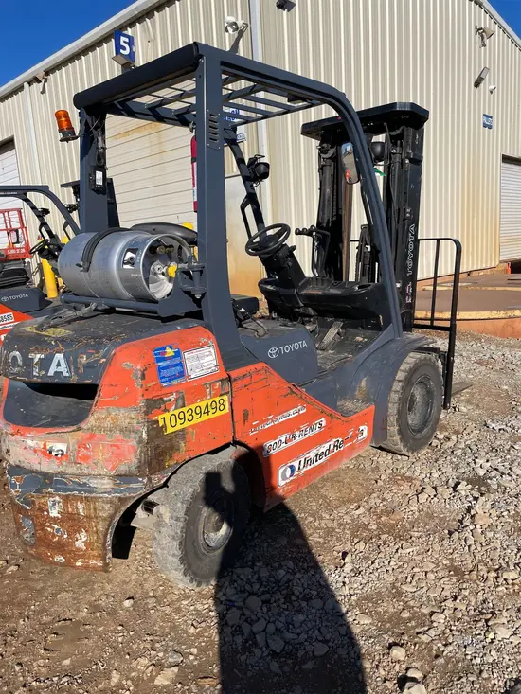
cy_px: 347
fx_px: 522
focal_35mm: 26
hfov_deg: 53.1
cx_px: 260
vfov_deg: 67.3
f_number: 1.6
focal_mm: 4.2
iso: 32
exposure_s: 1/4292
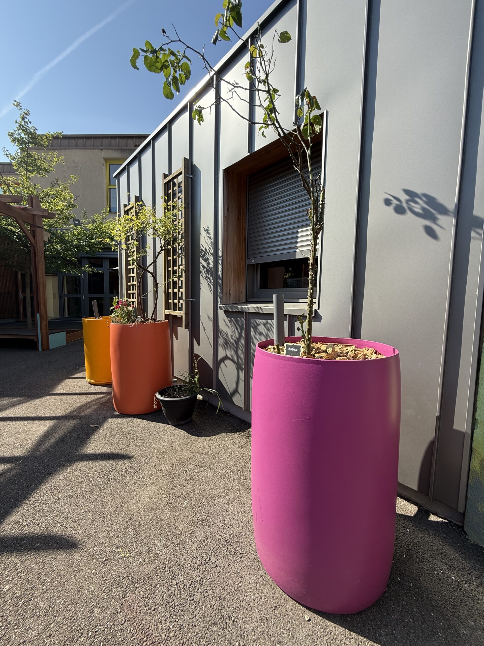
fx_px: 261
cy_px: 323
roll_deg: -1.7
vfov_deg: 102.1
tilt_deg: -6.3
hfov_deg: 85.7
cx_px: 242
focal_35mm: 14
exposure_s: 1/901
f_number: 2.2
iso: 50
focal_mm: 2.22
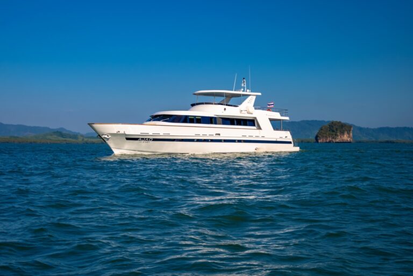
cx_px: 206
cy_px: 138
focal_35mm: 52
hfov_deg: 38.2
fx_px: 597
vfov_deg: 26.0
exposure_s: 1/800
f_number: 4
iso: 100
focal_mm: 35
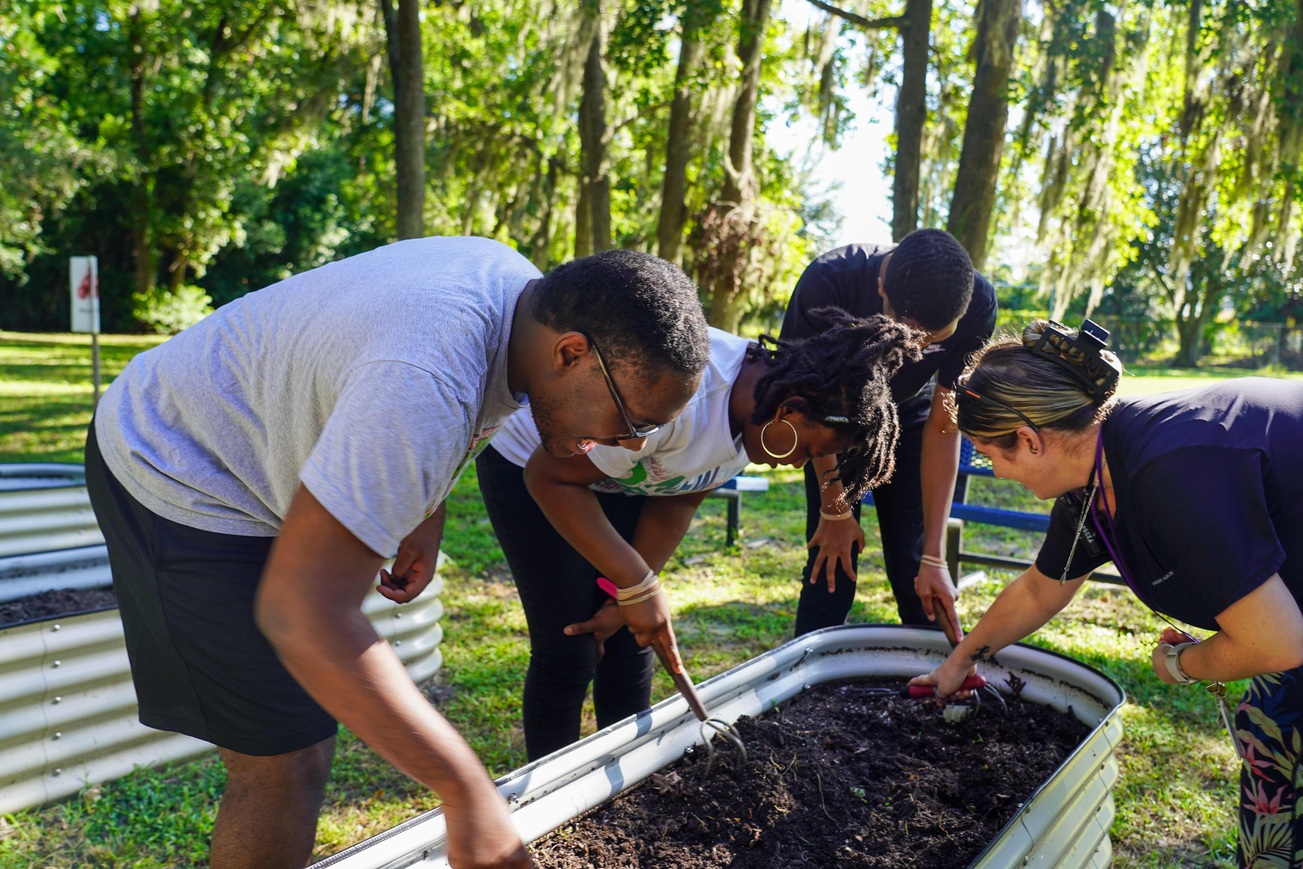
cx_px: 652
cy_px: 434
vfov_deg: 46.4
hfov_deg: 65.5
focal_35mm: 28
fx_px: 1013
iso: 100
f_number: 4.5
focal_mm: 28
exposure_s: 1/80
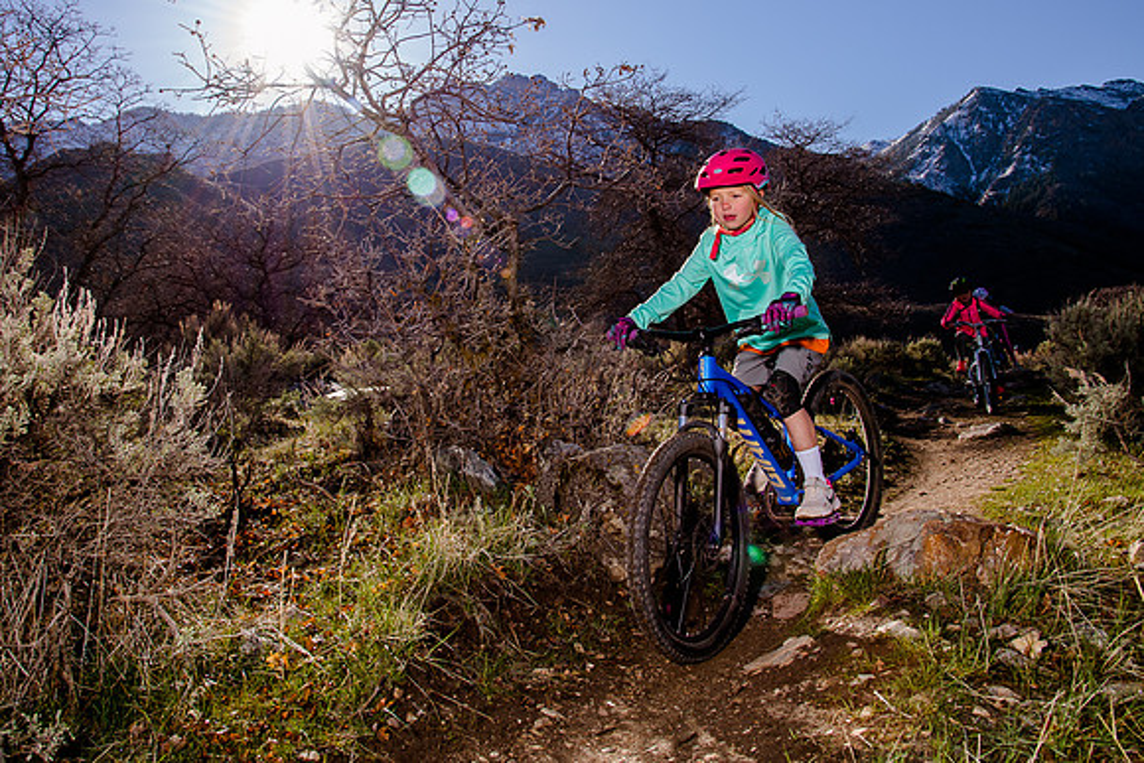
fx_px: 927
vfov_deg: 44.5
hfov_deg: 63.2
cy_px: 300
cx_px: 514
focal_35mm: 29
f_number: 11
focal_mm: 24
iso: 250
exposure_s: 1/200
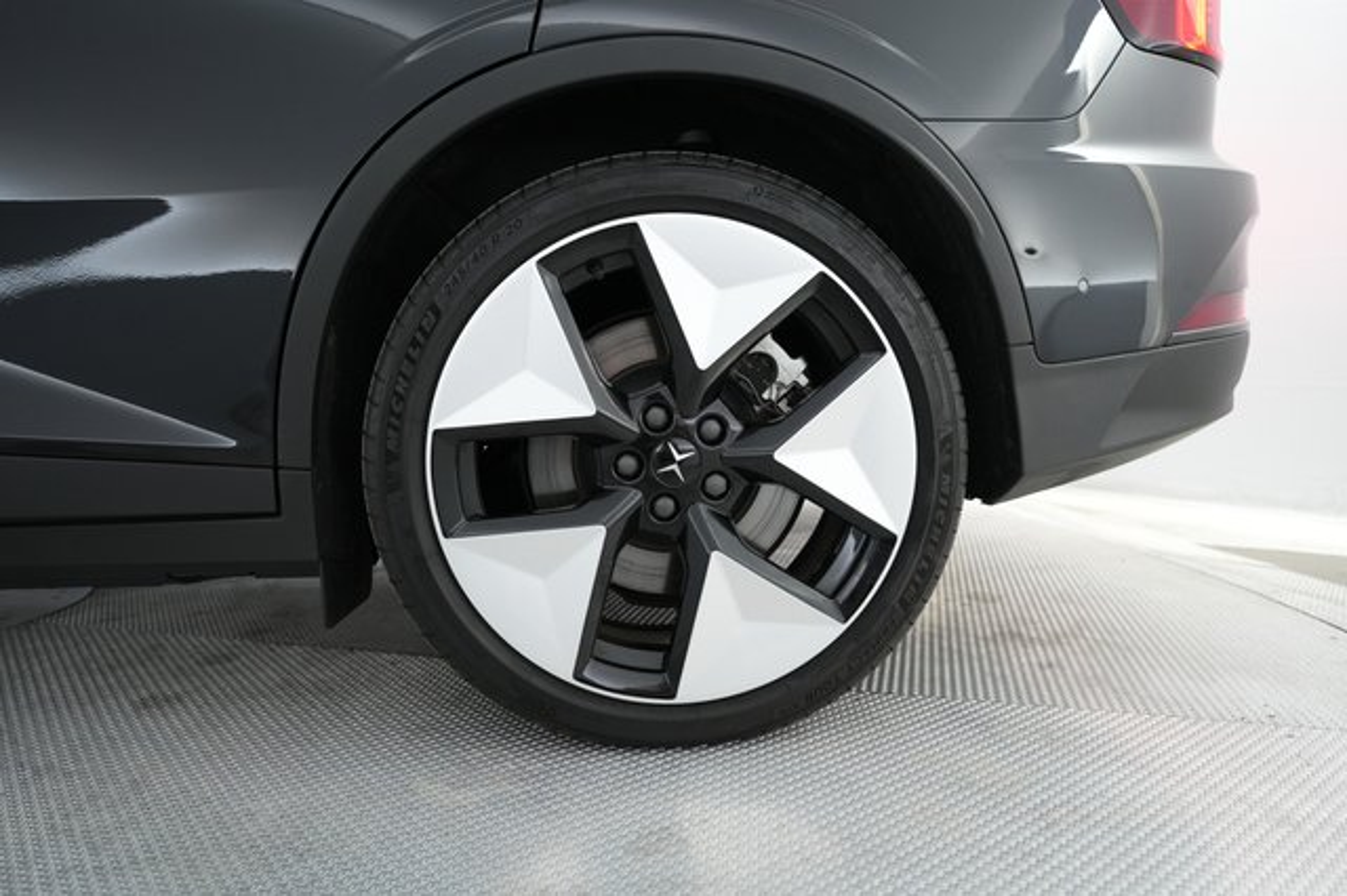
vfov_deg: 53.1
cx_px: 674
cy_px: 448
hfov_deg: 73.8
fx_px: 897
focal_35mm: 24
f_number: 3.2
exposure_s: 1/60
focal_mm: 24
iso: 1250
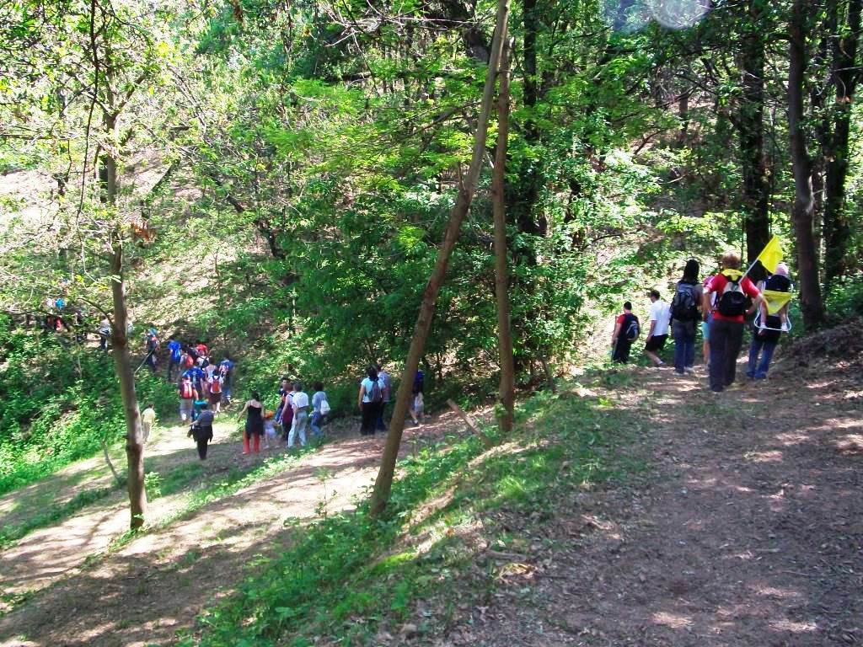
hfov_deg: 46.8
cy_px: 324
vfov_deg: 36.0
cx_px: 432
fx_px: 997
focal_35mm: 40
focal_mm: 7.1
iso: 160
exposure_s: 1/160
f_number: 3.2
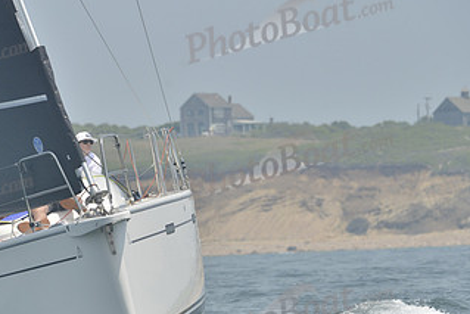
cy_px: 259
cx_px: 111
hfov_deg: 4.7
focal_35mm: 436
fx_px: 5695
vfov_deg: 3.2
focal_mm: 240
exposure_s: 1/1000
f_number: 9
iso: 280
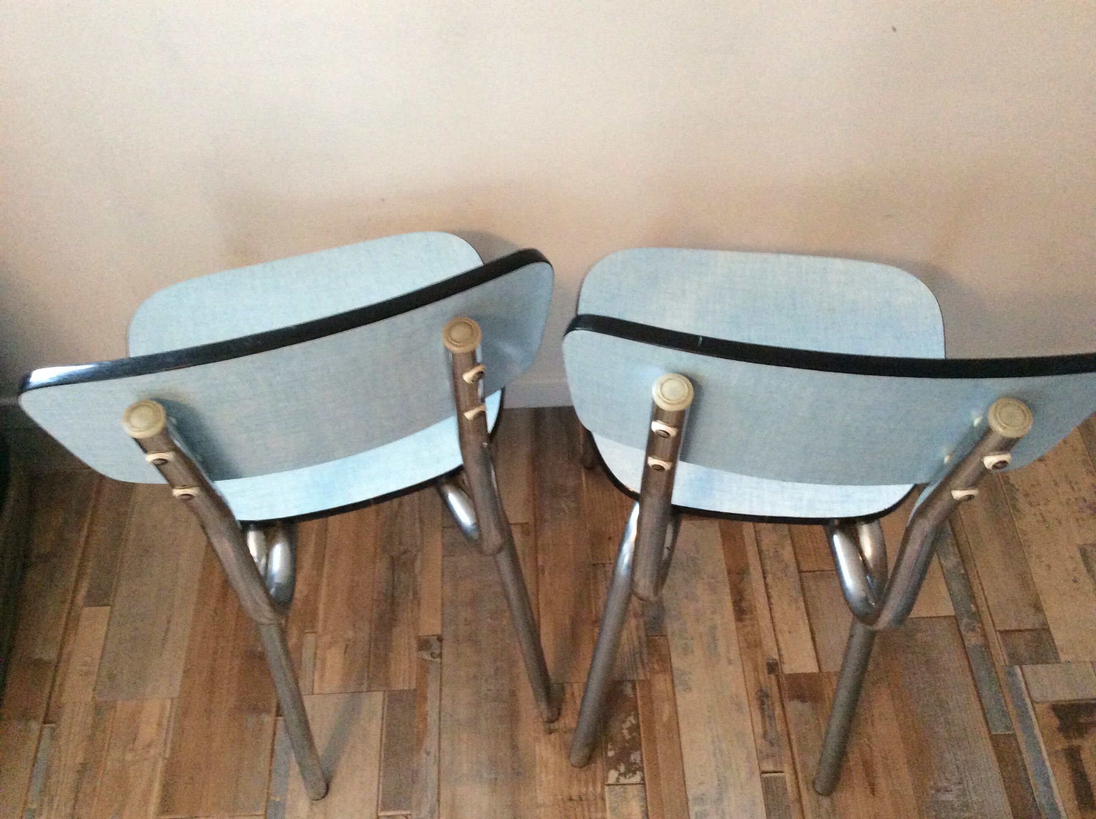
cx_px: 548
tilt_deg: -54.7
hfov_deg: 56.9
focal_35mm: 32
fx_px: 1012
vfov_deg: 44.1
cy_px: 410
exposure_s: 1/20
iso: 320
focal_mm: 3.3
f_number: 2.4
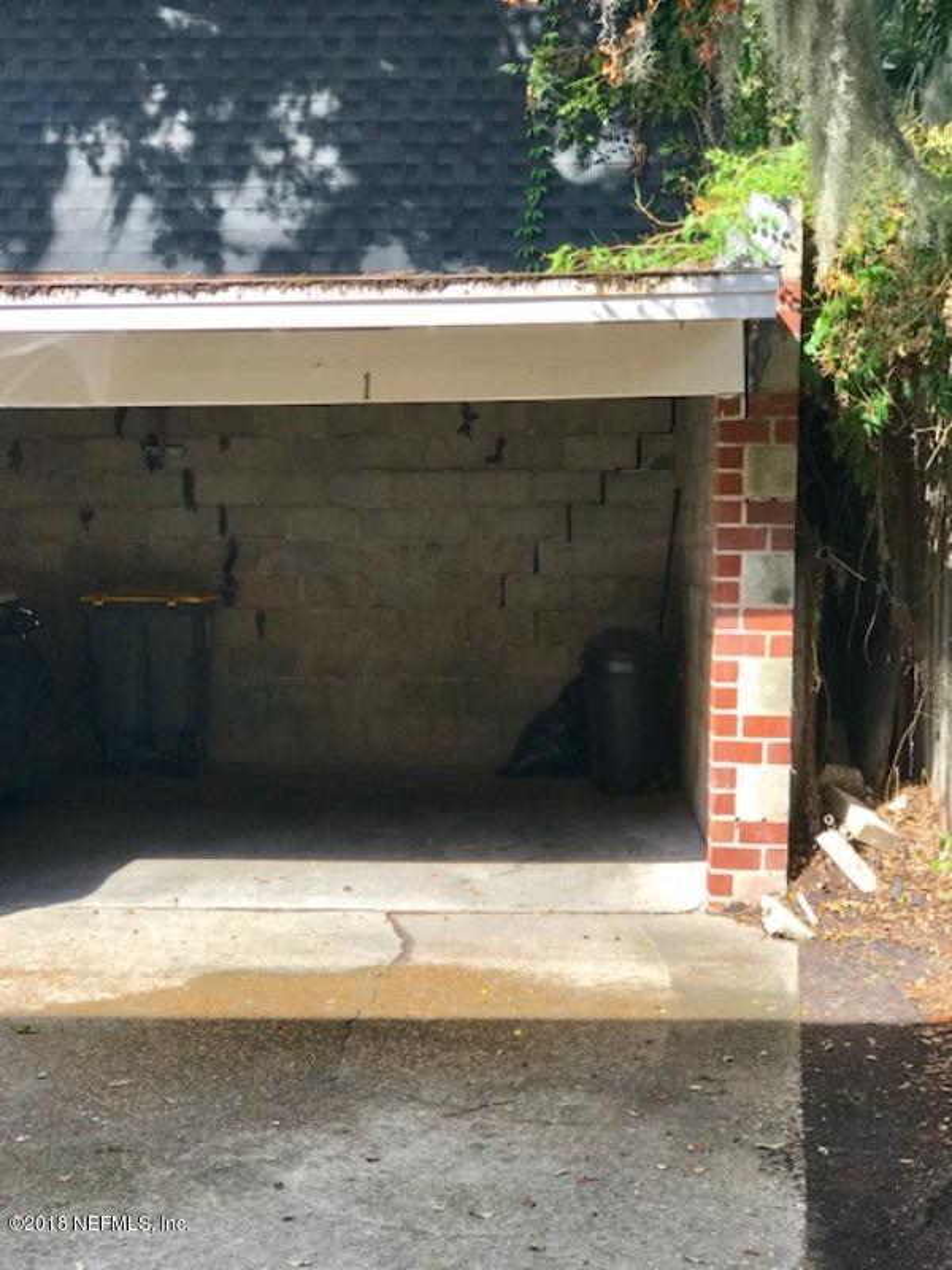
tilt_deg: -2.4
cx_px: 476
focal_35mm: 57
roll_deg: +0.1
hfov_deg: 25.7
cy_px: 635
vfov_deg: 33.8
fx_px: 2090
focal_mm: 6.6
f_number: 2.8
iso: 20
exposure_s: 1/232
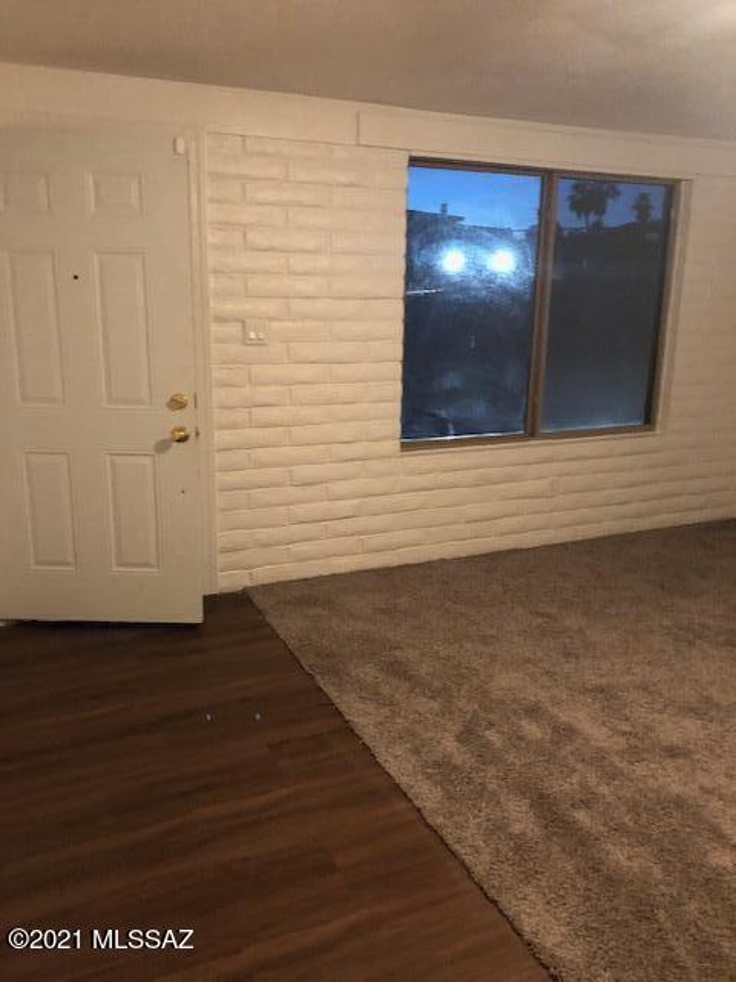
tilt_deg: -13.5
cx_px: 368
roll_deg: -1.7
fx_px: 794
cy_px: 491
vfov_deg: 63.4
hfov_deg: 49.7
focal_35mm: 28
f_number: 1.8
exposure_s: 1/4
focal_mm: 4
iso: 100
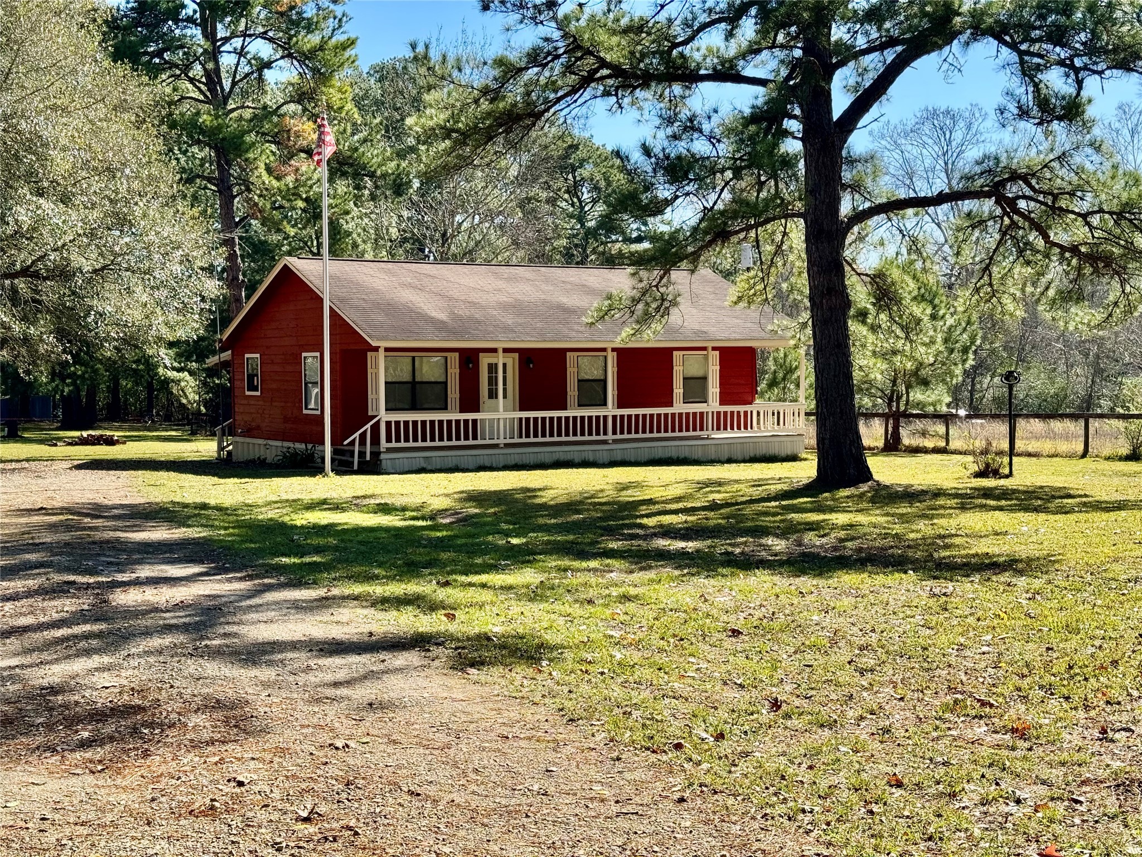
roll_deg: +0.7
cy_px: 428
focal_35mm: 48
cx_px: 571
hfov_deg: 39.7
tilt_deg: -3.1
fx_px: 1584
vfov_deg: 30.3
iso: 64
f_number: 1.78
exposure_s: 1/1637
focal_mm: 6.86
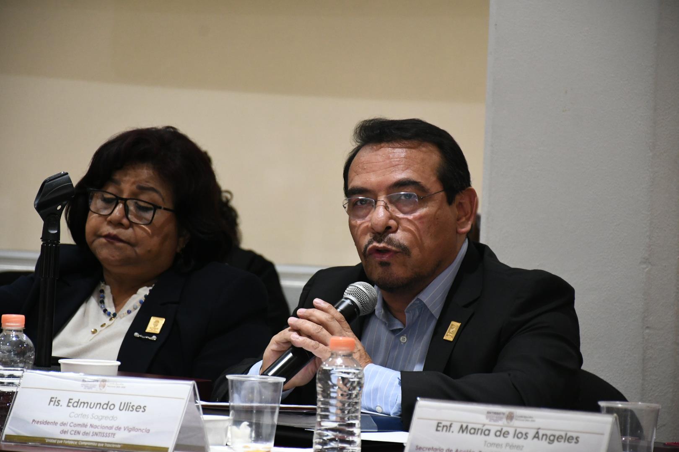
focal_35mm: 174
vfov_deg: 7.9
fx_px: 3282
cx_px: 340
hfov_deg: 11.8
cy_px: 226
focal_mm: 116
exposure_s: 1/100
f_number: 5.6
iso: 2500
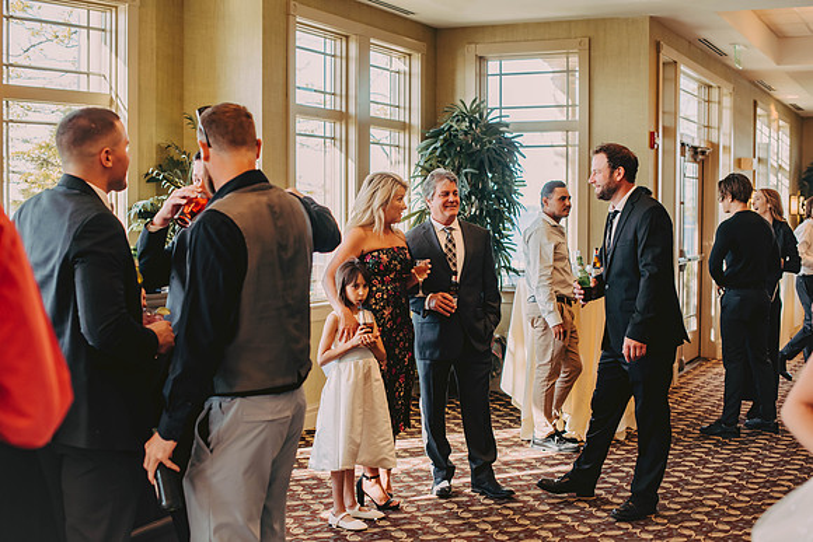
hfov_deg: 39.6
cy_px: 271
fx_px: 1129
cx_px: 406
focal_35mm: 50
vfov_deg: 27.0
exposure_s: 1/320
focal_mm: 50
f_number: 2.8
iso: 320
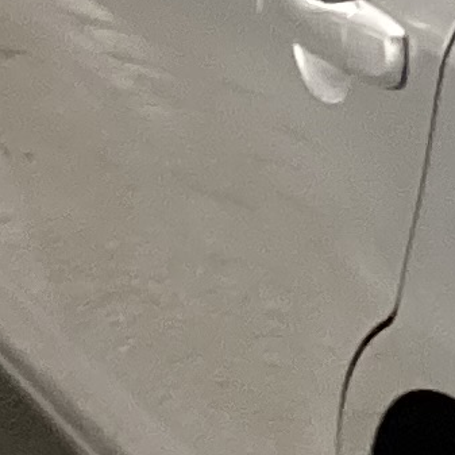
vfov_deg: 6.6
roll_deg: +0.6
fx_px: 3941
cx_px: 1586
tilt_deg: -20.0
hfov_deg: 5.9
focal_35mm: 265
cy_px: 251
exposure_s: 1/50
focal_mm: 3.3
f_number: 2.4
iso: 200
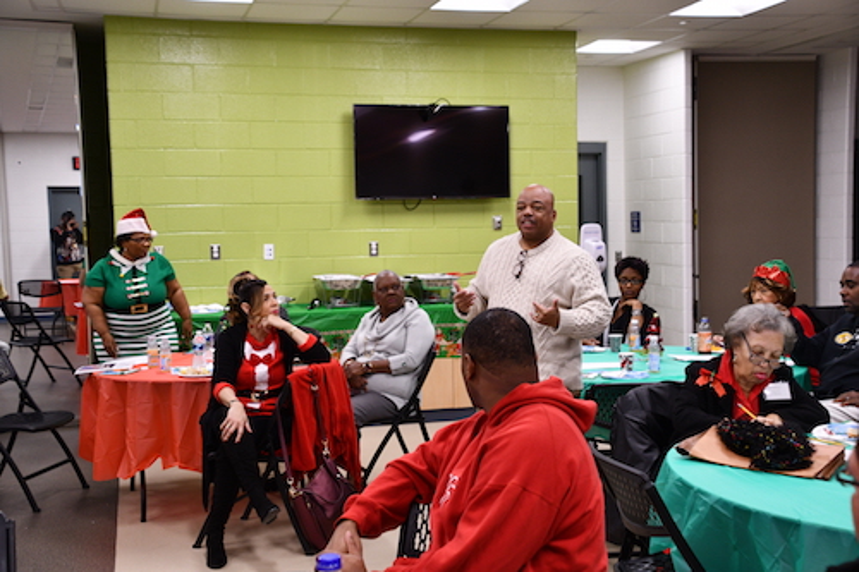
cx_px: 430
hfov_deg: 43.6
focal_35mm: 45
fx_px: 1073
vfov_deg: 29.8
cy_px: 286
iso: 800
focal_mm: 30
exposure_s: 1/125
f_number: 4
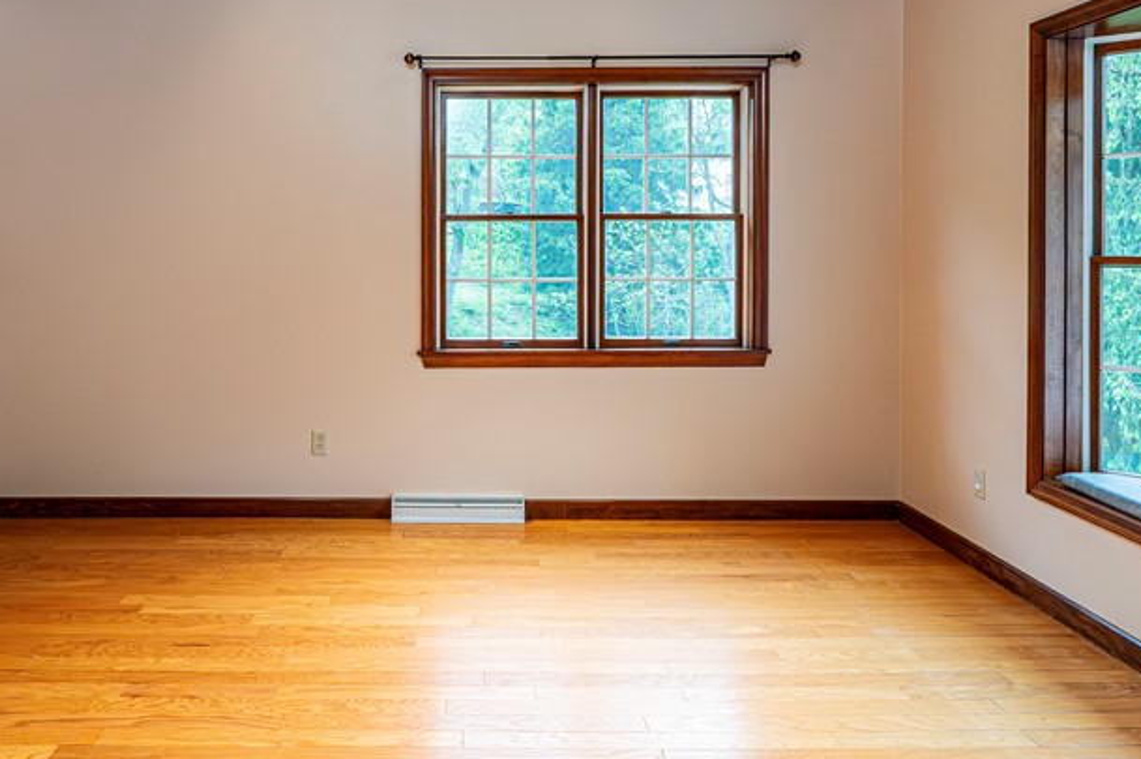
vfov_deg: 50.5
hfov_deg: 69.7
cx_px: 389
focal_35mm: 25
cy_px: 267
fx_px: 792
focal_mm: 14
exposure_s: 1/100
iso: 3200
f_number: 8
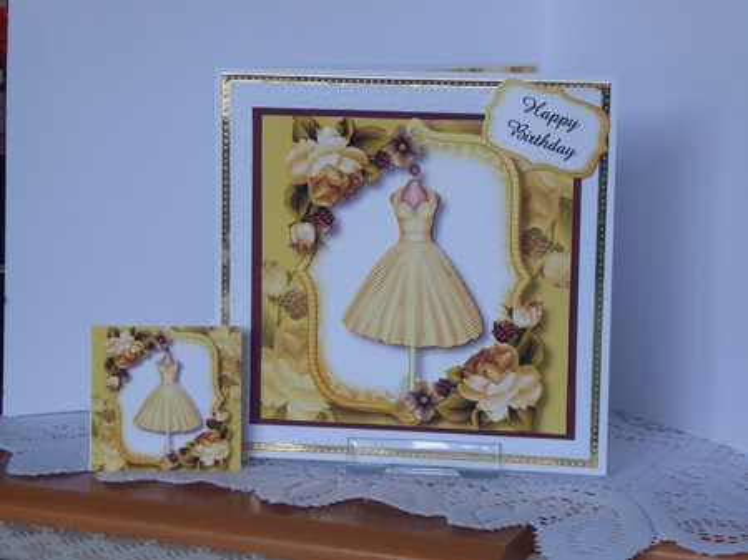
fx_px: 1965
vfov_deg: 16.2
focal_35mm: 91
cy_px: 280
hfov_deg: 21.5
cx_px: 374
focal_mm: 15
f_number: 4.8
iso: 400
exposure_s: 1/60
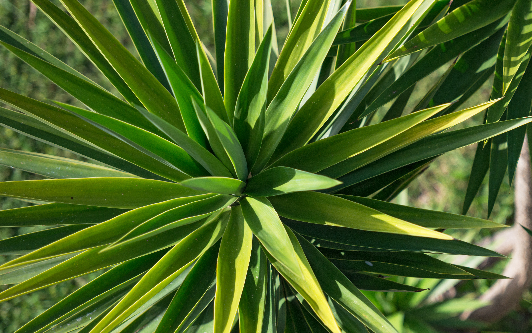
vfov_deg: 5.3
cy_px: 141
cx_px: 463
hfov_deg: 8.4
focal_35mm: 250
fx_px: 3625
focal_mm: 140
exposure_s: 1/3200
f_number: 2.8
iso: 125
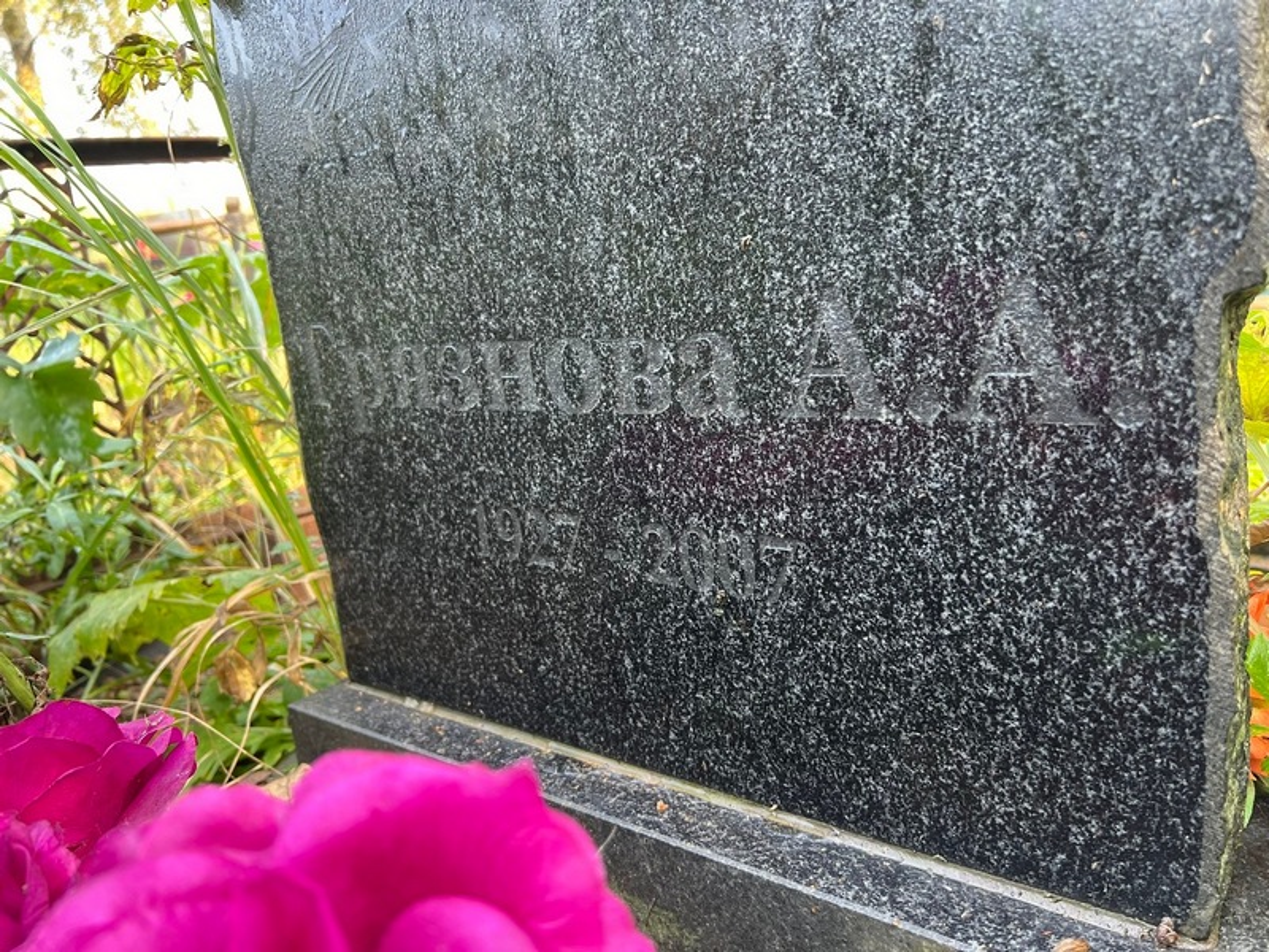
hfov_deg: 67.3
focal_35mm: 26
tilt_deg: -11.6
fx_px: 953
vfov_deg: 53.1
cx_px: 634
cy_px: 476
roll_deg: +6.4
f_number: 1.5
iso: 125
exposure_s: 1/121
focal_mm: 5.7
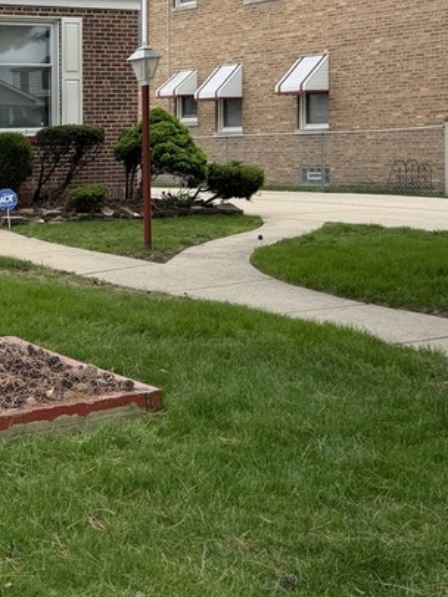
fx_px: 1104
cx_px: -115
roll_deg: +1.2
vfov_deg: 30.1
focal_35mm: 64
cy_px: 217
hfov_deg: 21.1
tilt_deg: -3.0
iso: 100
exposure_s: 1/2299
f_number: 1.78
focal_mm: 6.76
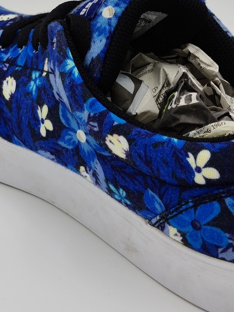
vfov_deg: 42.9
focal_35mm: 44
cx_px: 120
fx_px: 397
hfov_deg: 32.9
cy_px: 149
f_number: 2
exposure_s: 1/271
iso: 25
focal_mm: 5.9
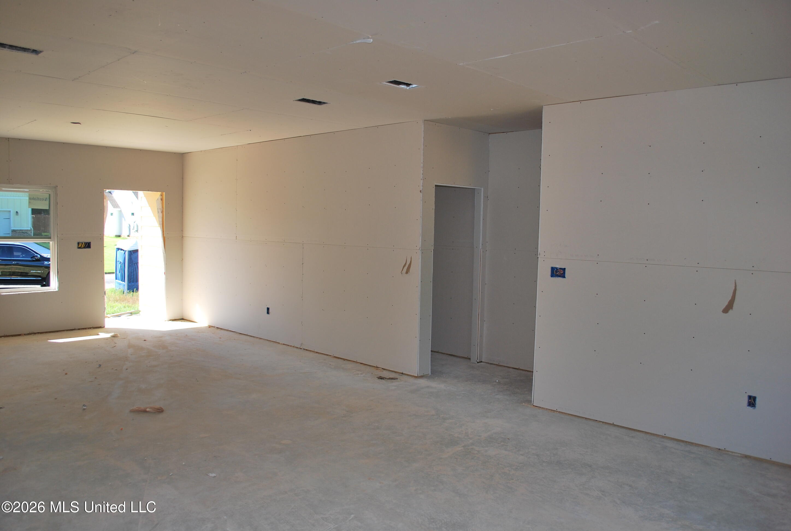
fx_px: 594
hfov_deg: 67.3
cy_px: 266
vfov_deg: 48.1
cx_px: 396
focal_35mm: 27
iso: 100
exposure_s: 1/200
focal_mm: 18
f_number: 3.5
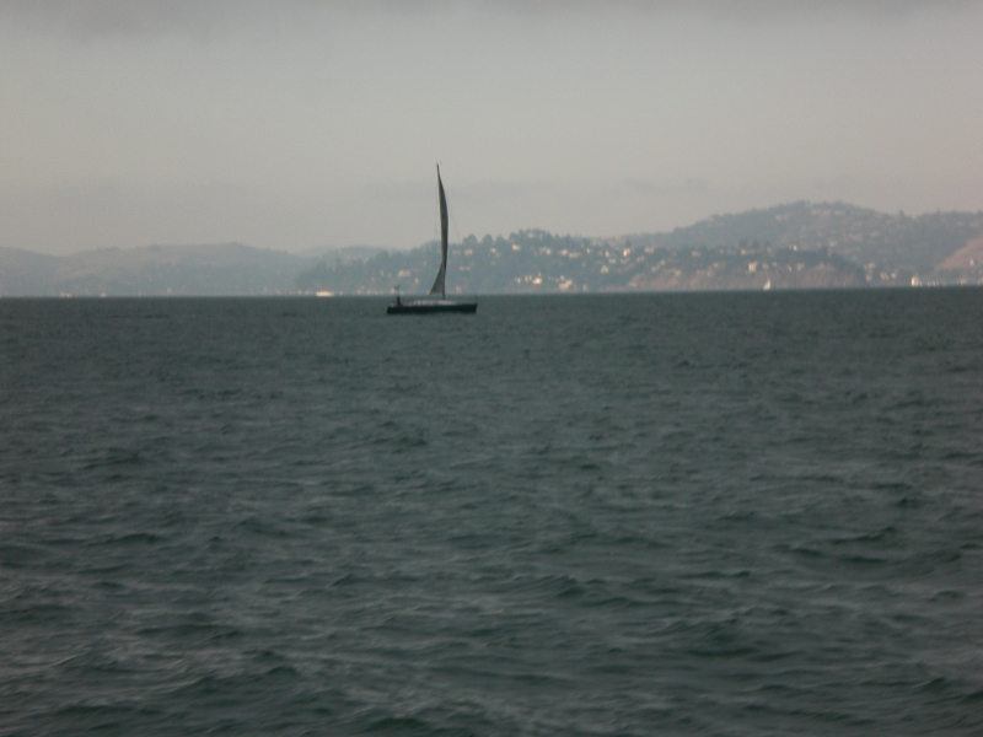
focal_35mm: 114
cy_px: 368
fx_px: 3237
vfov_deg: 13.0
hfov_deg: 17.3
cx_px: 492
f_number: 5.9
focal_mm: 18.9
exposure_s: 1/125
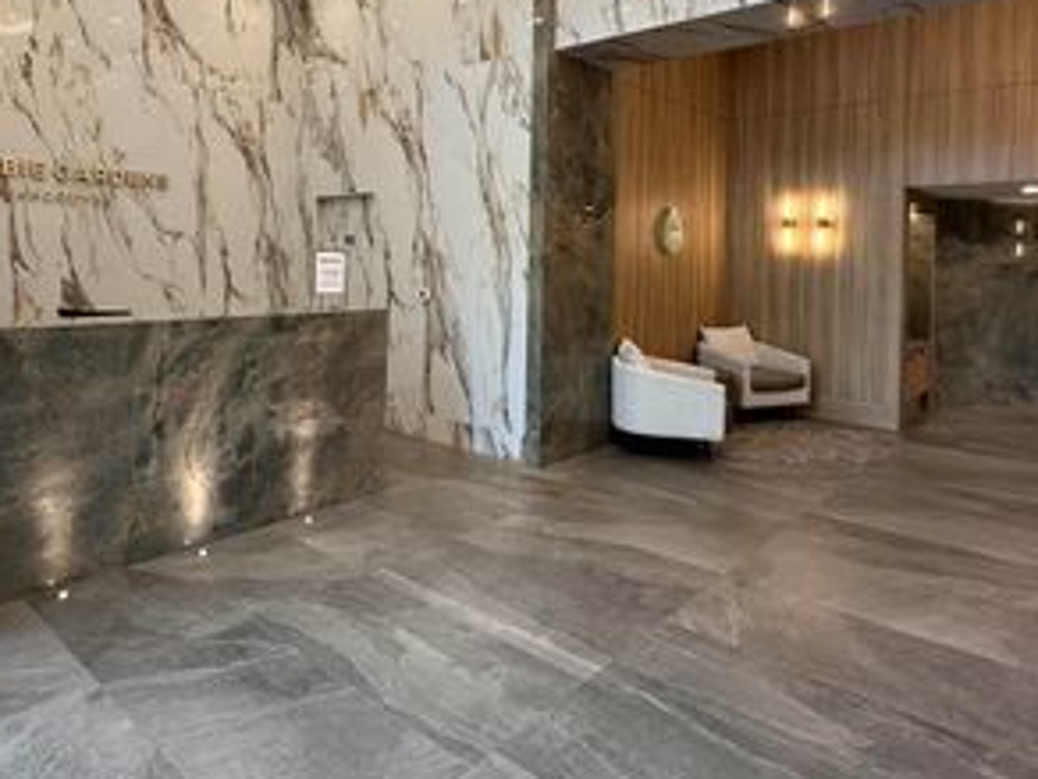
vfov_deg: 55.8
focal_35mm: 24
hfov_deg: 71.2
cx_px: 448
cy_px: 272
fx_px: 720
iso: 250
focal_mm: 2.22
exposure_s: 1/120
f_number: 2.2
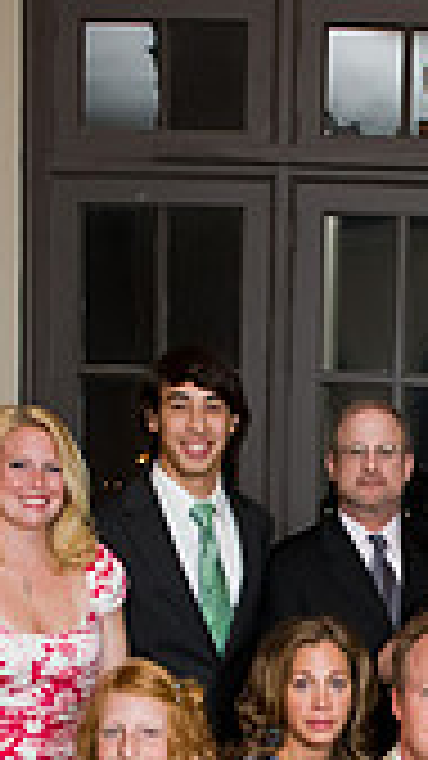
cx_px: 428
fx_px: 1736
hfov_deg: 13.8
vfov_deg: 23.7
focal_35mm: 86
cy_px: 760
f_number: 5.6
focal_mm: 24
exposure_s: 1/125
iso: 1600
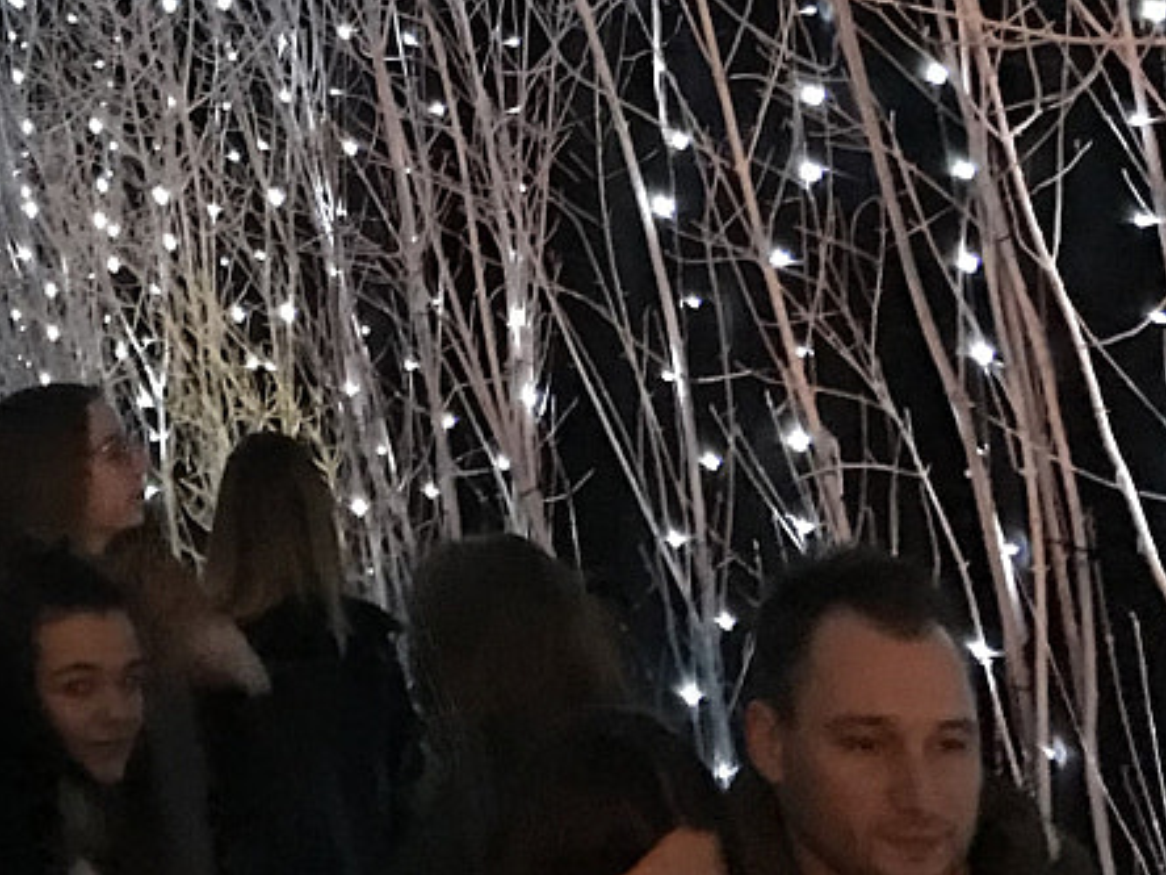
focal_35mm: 101
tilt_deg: +11.7
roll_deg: +1.7
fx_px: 3402
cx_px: -294
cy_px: -615
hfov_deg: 18.3
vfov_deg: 13.4
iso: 100
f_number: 1.8
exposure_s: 1/4
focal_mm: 3.99
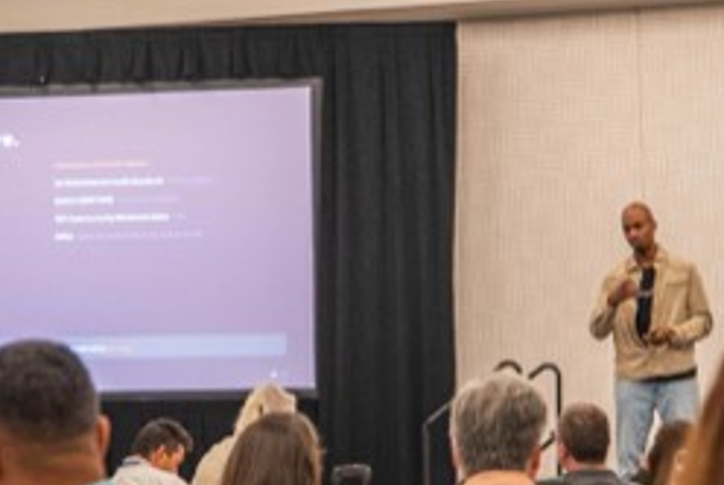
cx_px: 286
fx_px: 2557
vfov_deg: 10.8
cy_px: 297
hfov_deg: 16.1
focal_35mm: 127
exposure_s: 1/160
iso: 2000
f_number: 2.2
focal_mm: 35
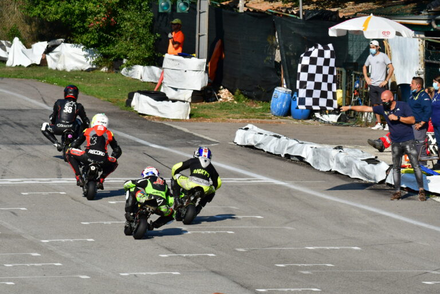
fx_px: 3666
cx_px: 220
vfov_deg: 4.6
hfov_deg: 6.9
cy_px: 147
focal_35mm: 300
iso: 400
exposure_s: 1/640
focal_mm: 200
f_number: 13
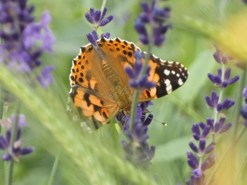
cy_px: 92
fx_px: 4039
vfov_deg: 2.6
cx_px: 124
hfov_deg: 3.5
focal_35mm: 566
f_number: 5.6
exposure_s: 1/100
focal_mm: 101.4
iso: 320
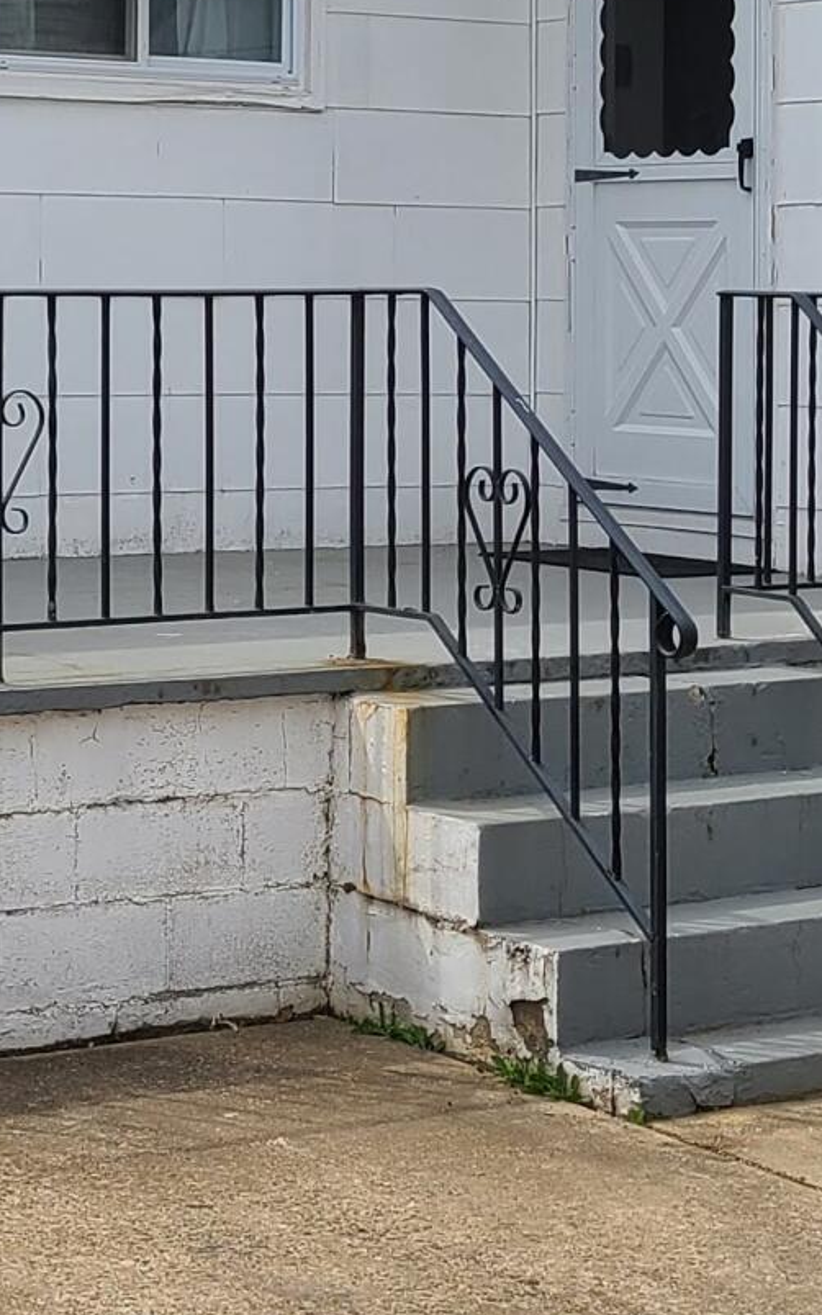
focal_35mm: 103
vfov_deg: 19.9
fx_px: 3691
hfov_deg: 12.7
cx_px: 282
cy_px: 167
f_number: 1.8
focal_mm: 5.4
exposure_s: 1/2760
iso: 40
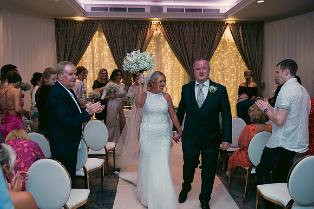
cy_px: 104
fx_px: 279
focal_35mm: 32
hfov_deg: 58.7
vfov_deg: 41.1
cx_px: 157
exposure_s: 1/160
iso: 800
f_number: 3.5
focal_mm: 32
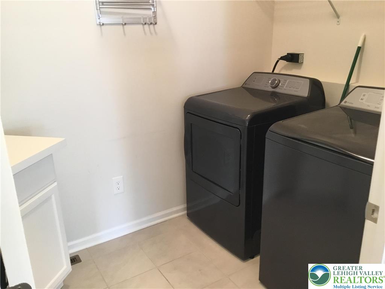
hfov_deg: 58.4
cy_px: 144
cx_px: 192
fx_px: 345
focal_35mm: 31
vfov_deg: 45.4
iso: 160
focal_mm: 3.3
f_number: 2.4
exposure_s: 1/30
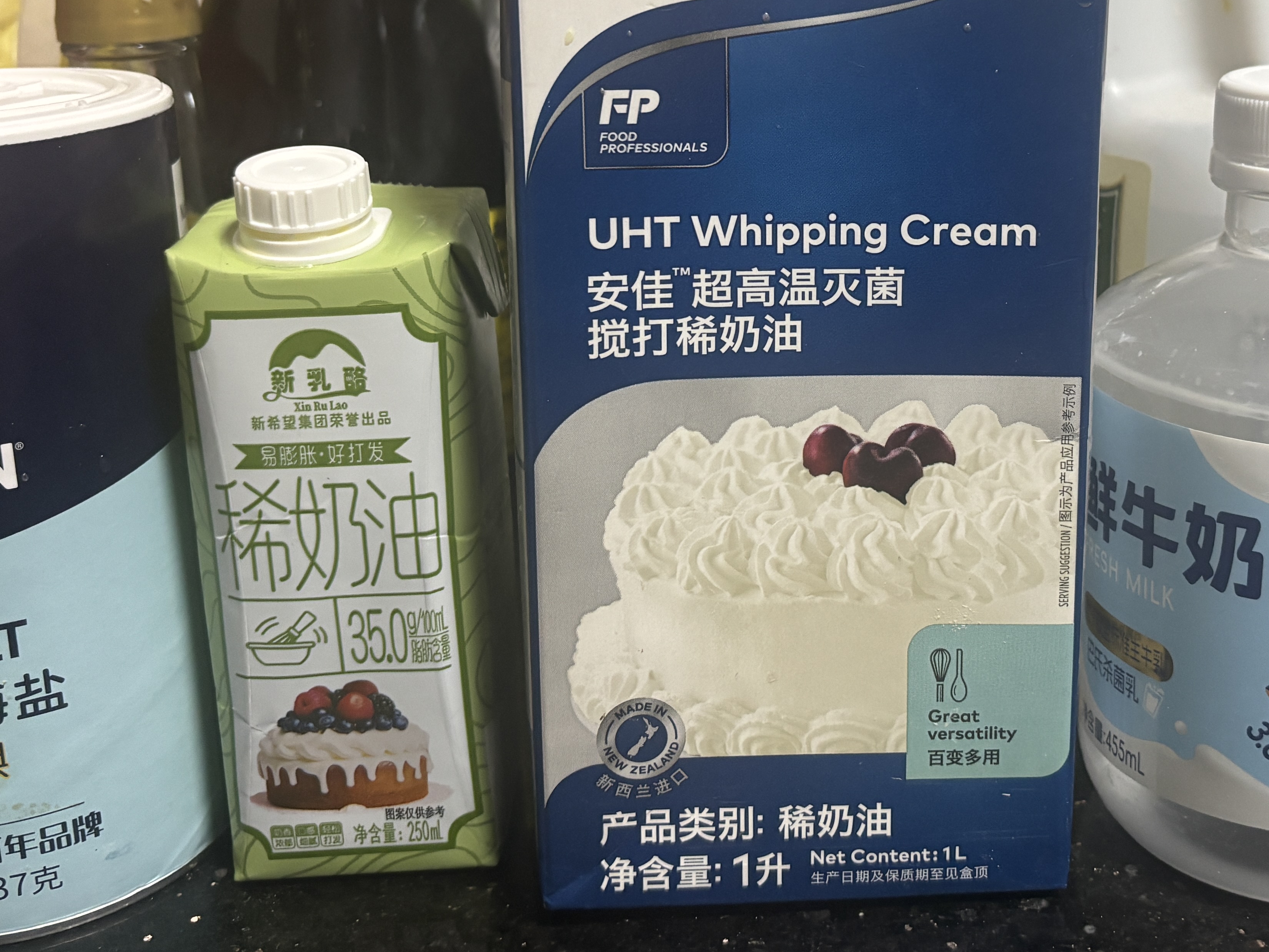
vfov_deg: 31.6
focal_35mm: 45
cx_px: 846
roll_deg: +1.2
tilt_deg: -14.2
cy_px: 236
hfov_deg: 41.5
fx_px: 1650
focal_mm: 5.96
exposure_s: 1/60
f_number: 1.6
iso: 400
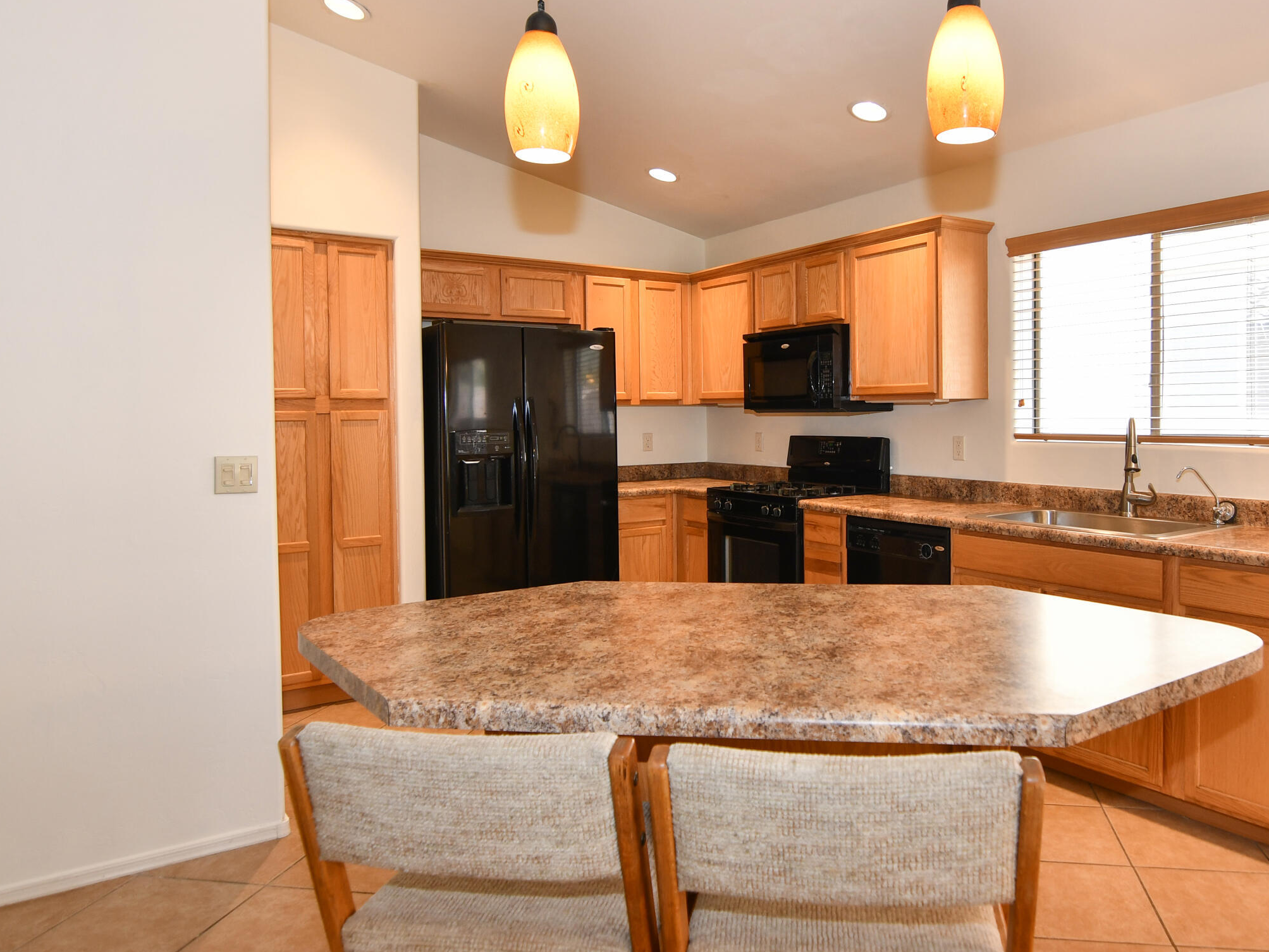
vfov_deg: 58.7
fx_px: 843
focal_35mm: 23
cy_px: 423
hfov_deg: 72.9
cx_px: 778
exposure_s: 1/80
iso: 200
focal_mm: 11
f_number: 4.5
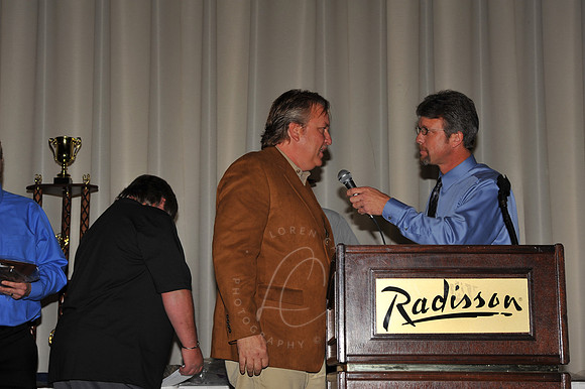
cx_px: 292
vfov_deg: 19.4
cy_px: 194
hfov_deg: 28.9
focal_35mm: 70
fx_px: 1137
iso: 250
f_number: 8
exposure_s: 1/200
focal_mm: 70
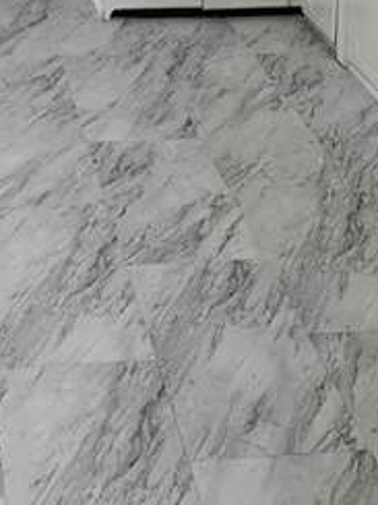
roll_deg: +0.4
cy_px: -157
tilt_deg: -9.2
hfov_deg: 17.6
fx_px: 1194
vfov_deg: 21.5
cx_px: 12
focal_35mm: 82
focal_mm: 4.25
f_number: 1.8
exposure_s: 1/120
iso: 80
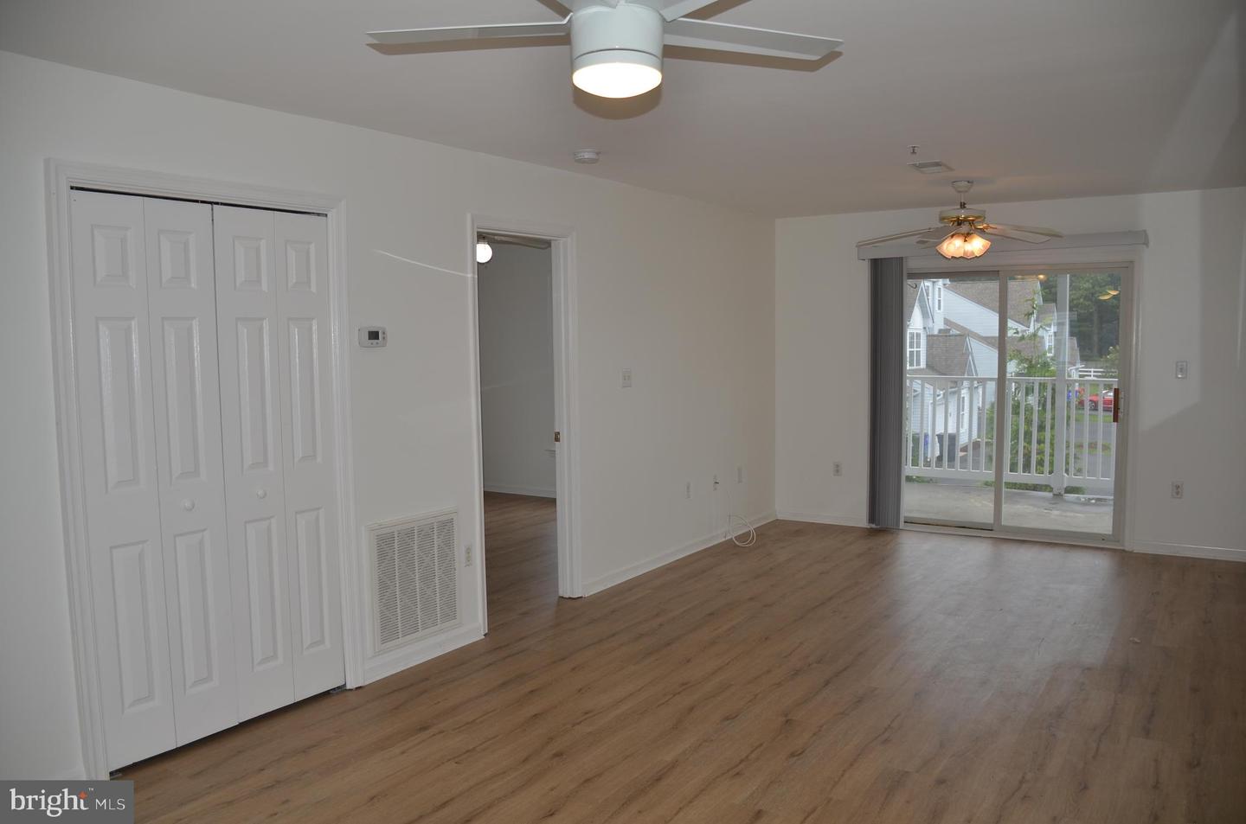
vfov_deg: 47.7
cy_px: 412
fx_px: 932
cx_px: 623
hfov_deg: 67.5
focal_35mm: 27
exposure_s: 1/250
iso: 125
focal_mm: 18
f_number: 3.5
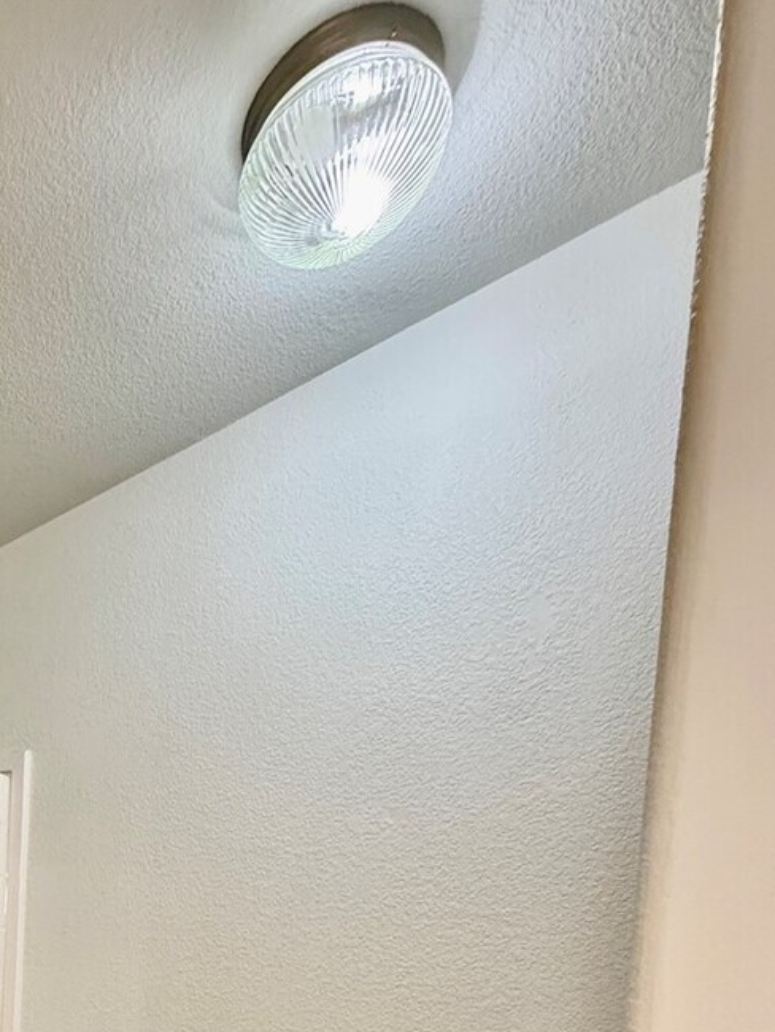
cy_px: 1075
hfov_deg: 38.4
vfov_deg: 46.6
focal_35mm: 31
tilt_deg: -4.8
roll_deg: -2.4
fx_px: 925
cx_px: -59
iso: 320
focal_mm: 2.22
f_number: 2.2
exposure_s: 1/120
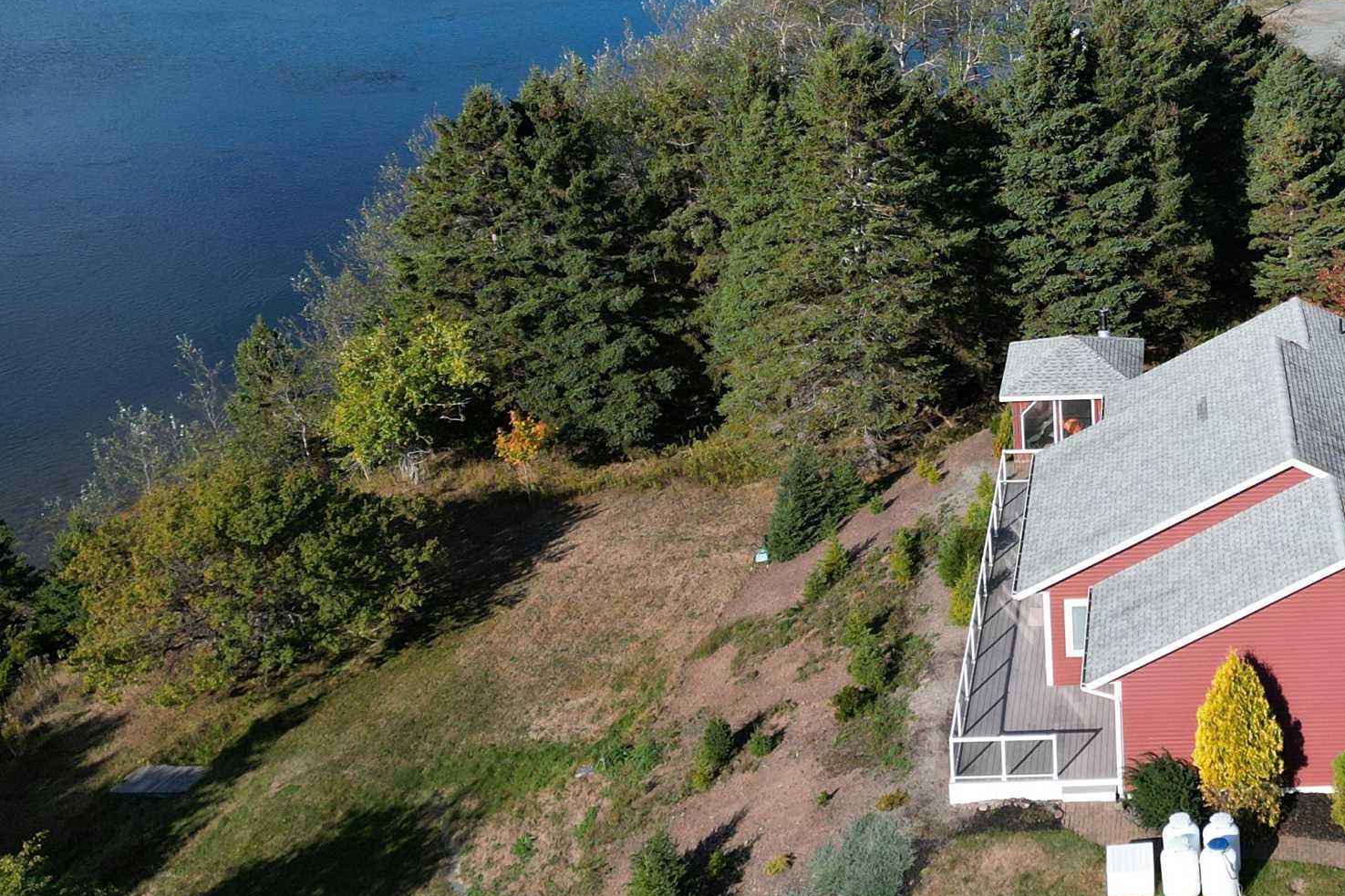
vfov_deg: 25.6
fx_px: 1942
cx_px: 1240
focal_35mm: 52
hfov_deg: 35.6
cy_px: 201
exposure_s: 1/3200
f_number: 1.7
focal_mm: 6.72
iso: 130
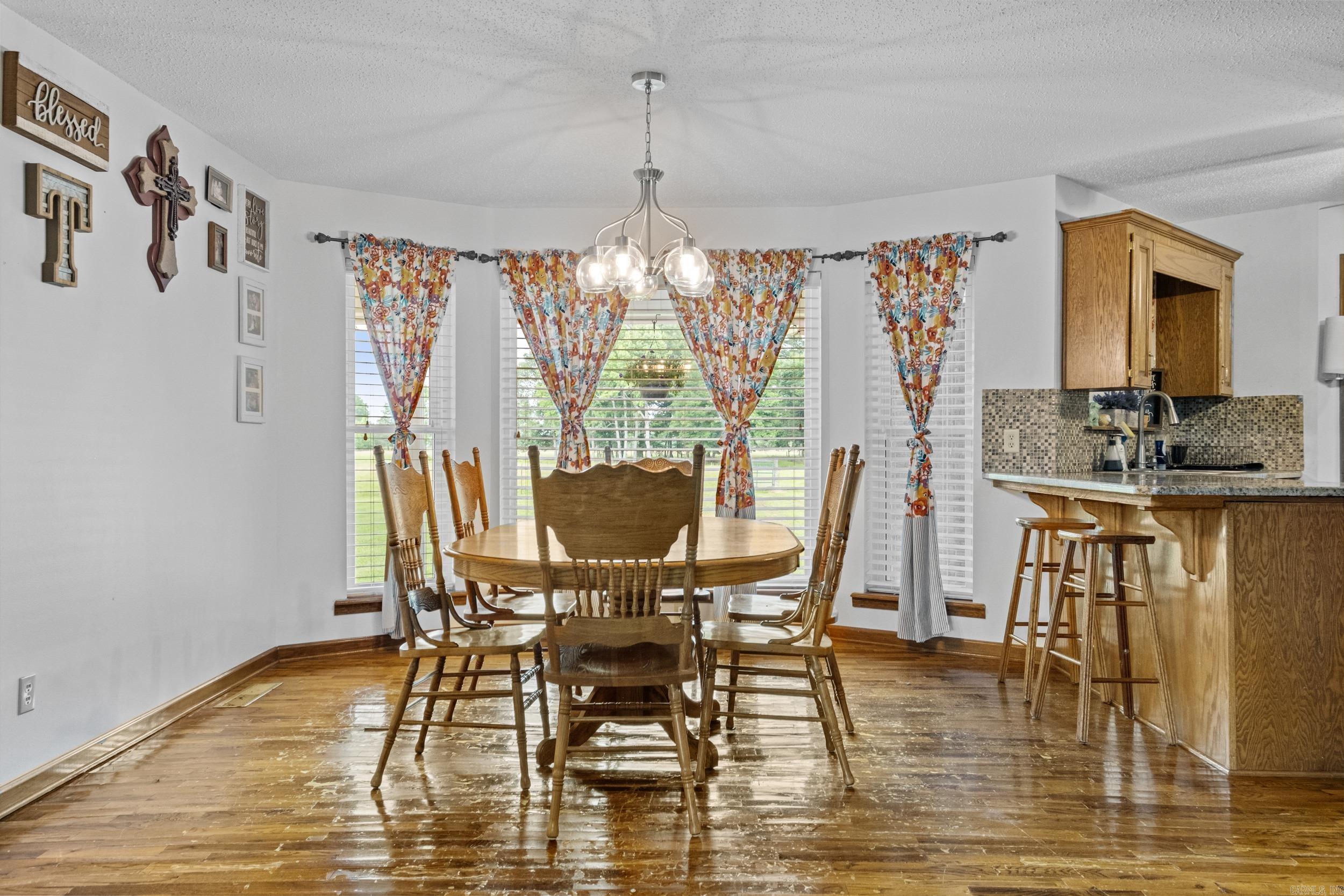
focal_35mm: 25
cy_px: 448
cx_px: 672
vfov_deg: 51.3
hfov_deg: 71.5
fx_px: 933
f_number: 7.1
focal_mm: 16.6
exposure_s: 1/1.67
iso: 400
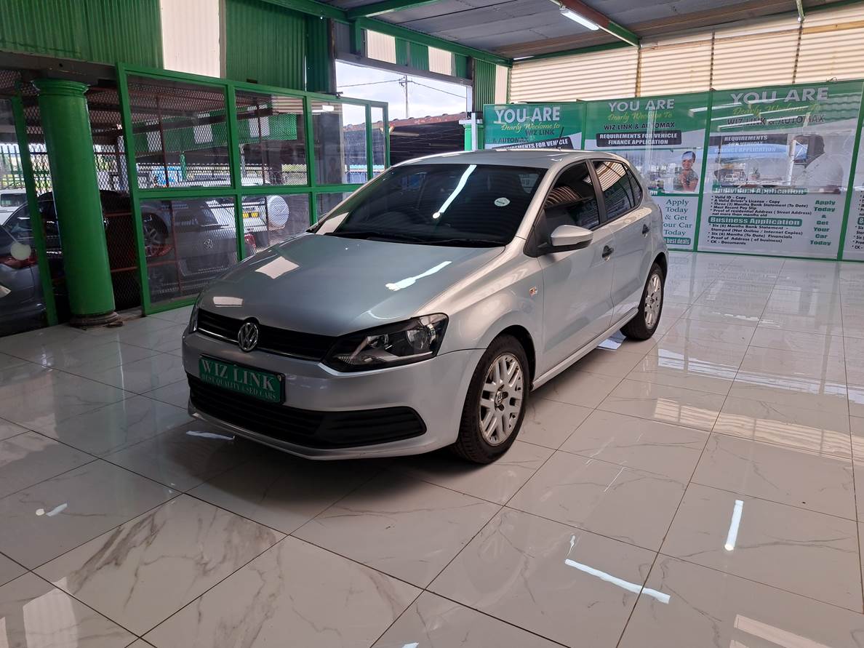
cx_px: 432
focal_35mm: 24
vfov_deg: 56.8
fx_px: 599
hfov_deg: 71.6
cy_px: 324
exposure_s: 1/153
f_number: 1.8
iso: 50
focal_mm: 5.23
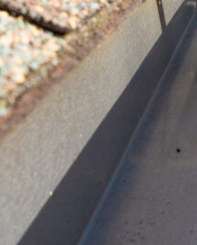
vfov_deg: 15.9
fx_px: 874
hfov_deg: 12.5
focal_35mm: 120
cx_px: 248
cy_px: 56
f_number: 22
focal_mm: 34
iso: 250
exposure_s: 1/45
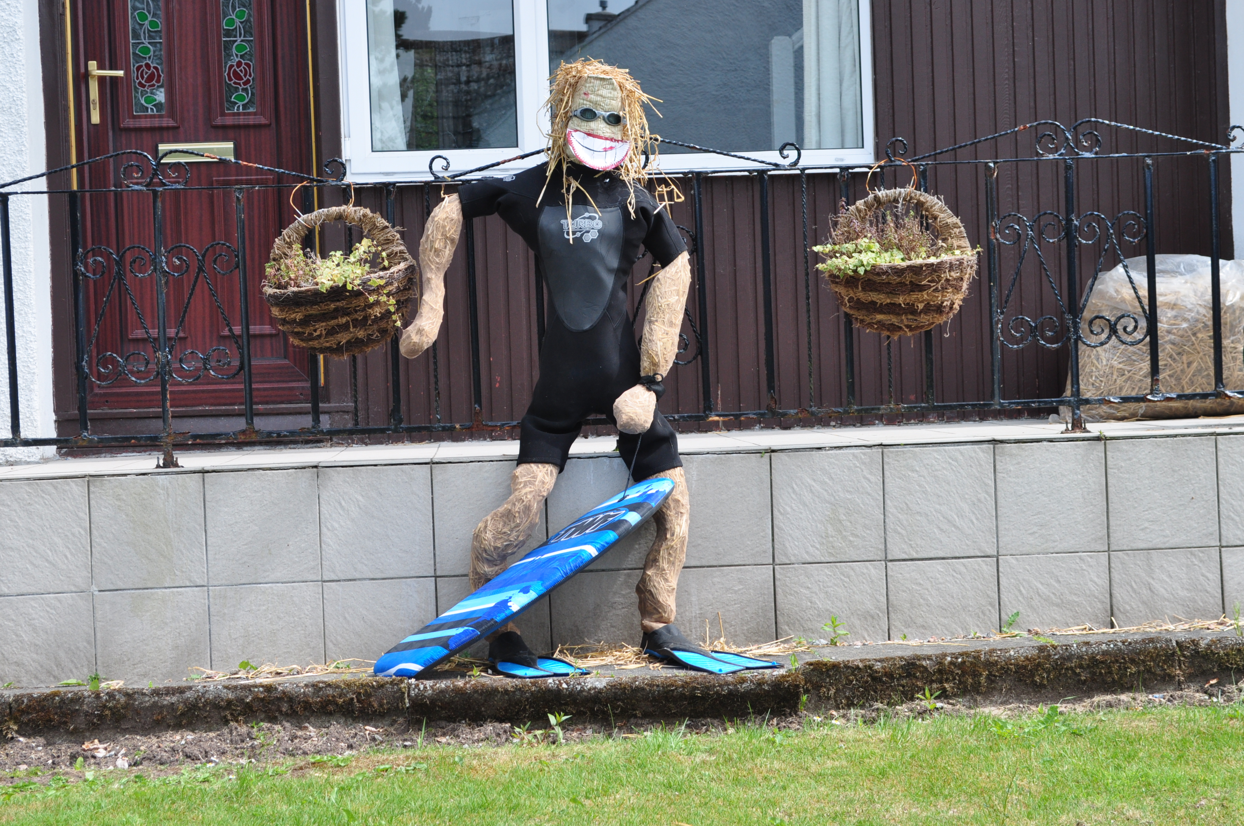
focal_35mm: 75
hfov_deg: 27.0
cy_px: 413
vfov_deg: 18.1
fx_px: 2588
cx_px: 622
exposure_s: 1/250
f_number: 10
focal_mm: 50
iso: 360
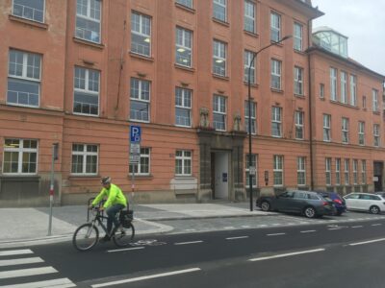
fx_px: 323
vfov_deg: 48.2
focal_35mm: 29
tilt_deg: +4.1
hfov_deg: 61.7
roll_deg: +0.0
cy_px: 144
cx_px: 192
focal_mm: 4.15
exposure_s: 1/100
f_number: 2.2
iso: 25
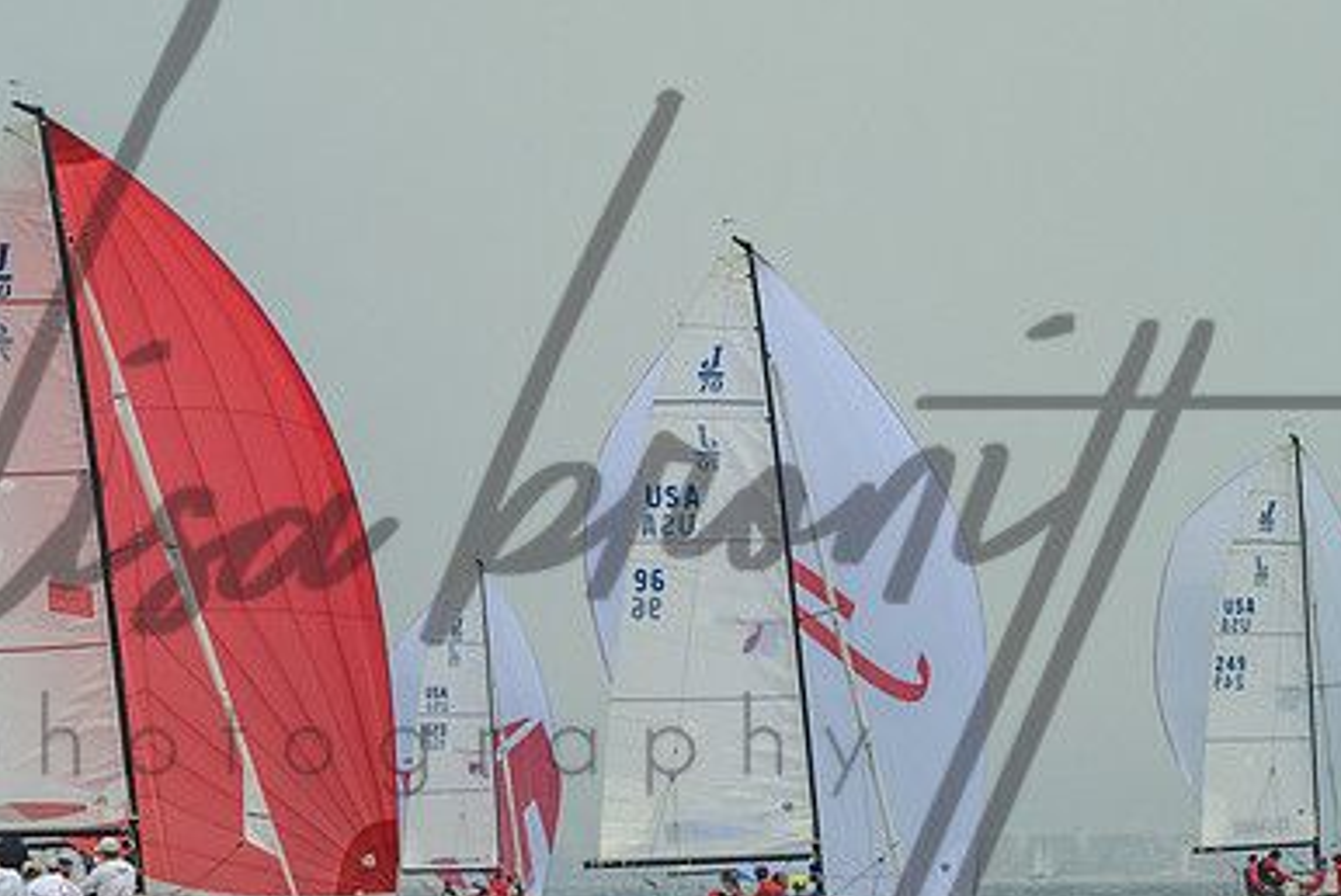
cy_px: 422
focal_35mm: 248
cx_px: 758
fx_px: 9245
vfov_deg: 5.6
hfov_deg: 8.3
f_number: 9
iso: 800
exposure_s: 1/3200
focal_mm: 145
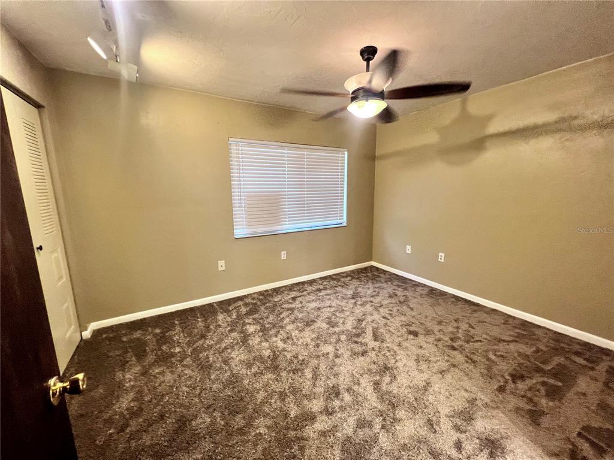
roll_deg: +0.3
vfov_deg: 89.9
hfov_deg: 106.2
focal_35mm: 13
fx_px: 231
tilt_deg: -10.5
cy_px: 230
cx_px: 307
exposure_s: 1/60
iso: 320
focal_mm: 1.57
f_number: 1.8
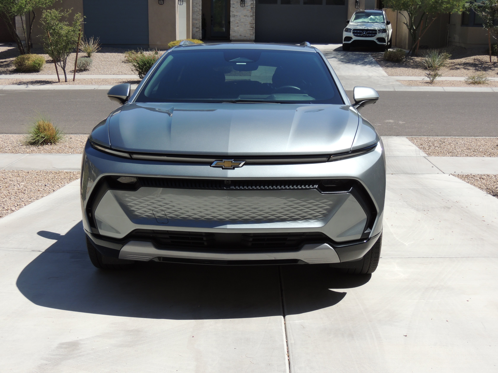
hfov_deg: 40.4
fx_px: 676
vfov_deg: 30.9
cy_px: 186
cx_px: 249
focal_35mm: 47
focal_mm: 8.3
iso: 100
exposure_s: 1/1000
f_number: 3.5
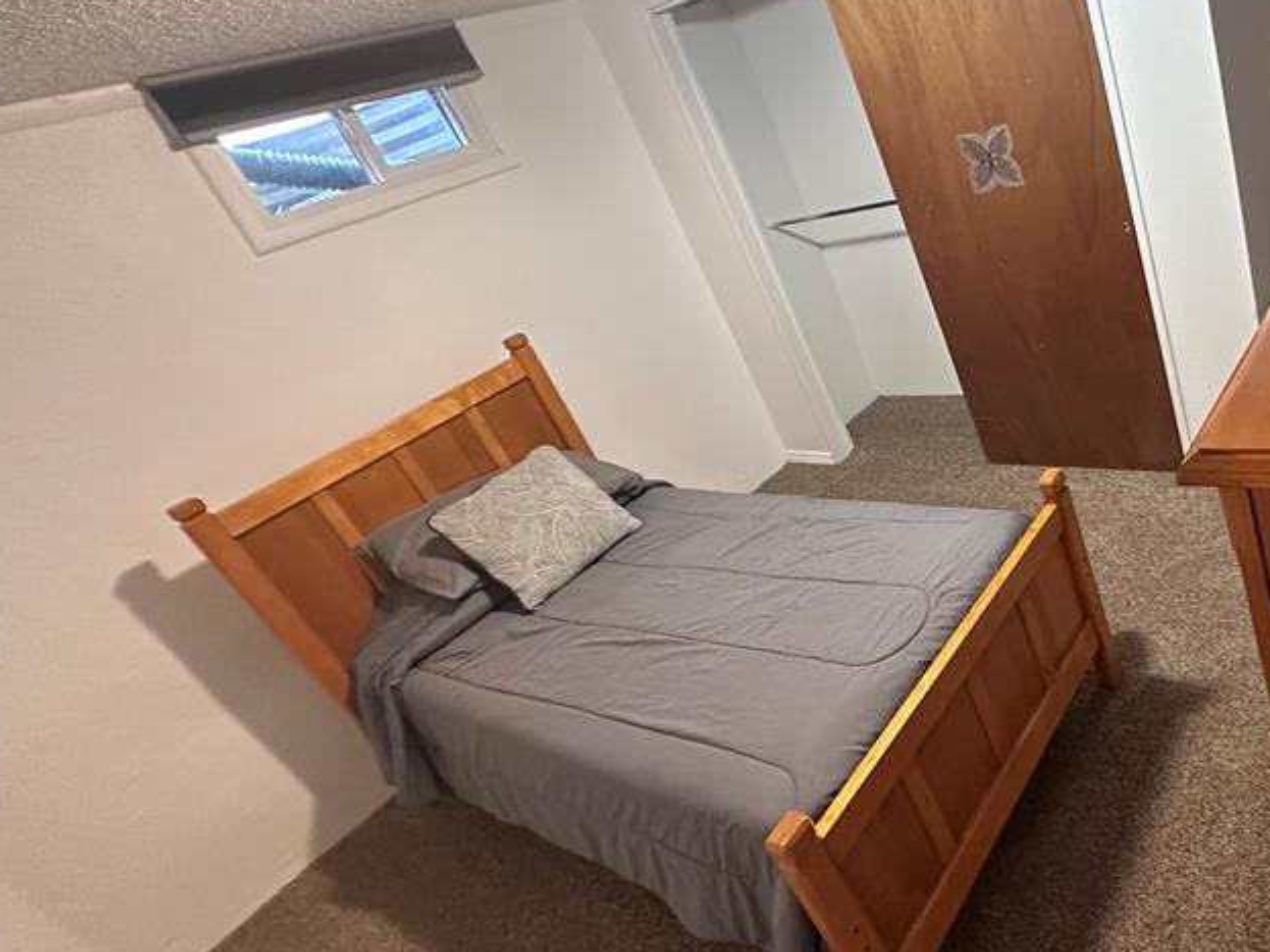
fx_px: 844
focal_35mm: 23
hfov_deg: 67.9
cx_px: 991
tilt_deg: -24.9
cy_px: 431
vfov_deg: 58.8
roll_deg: +17.7
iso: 640
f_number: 2.2
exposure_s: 1/60
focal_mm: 2.22
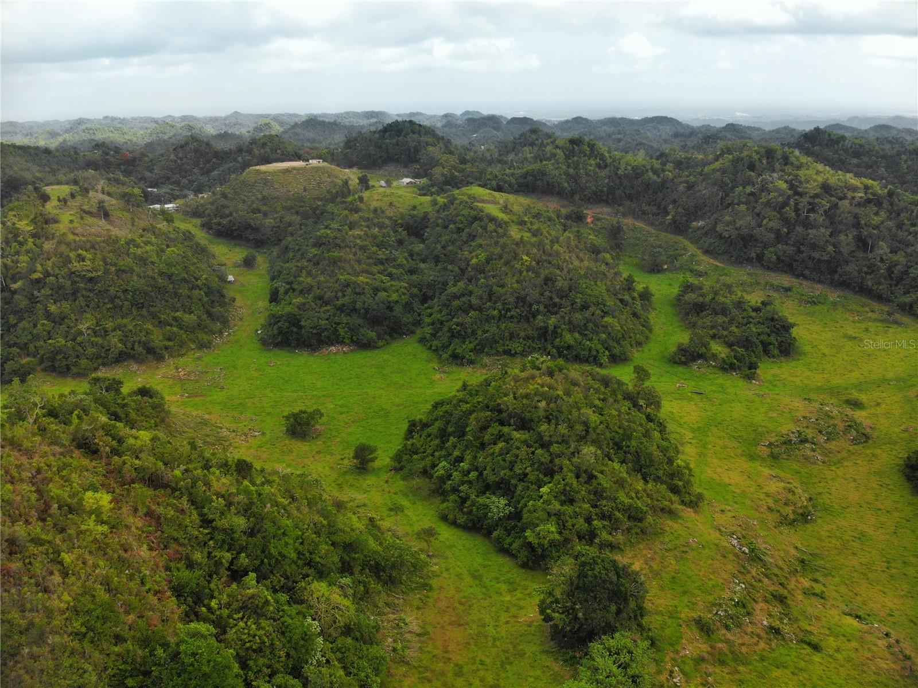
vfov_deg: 56.8
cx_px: 459
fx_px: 636
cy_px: 344
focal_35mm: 24
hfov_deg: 71.6
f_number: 2.8
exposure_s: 1/30
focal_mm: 4.5
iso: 125
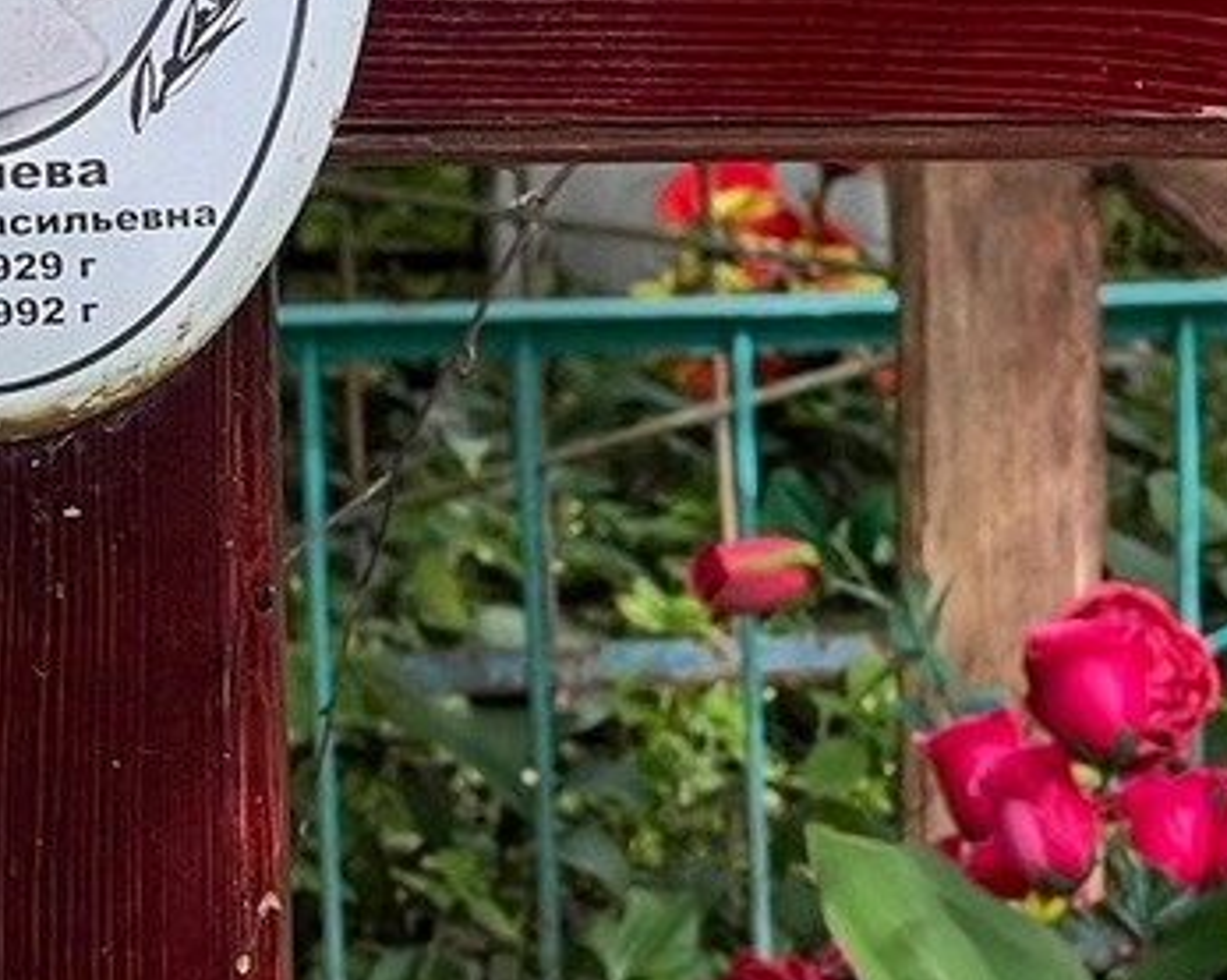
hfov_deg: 8.6
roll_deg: +3.6
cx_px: -251
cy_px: -81
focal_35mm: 222
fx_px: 8055
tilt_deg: -5.8
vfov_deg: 6.9
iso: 32
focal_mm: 9
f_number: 2.8
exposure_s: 1/108
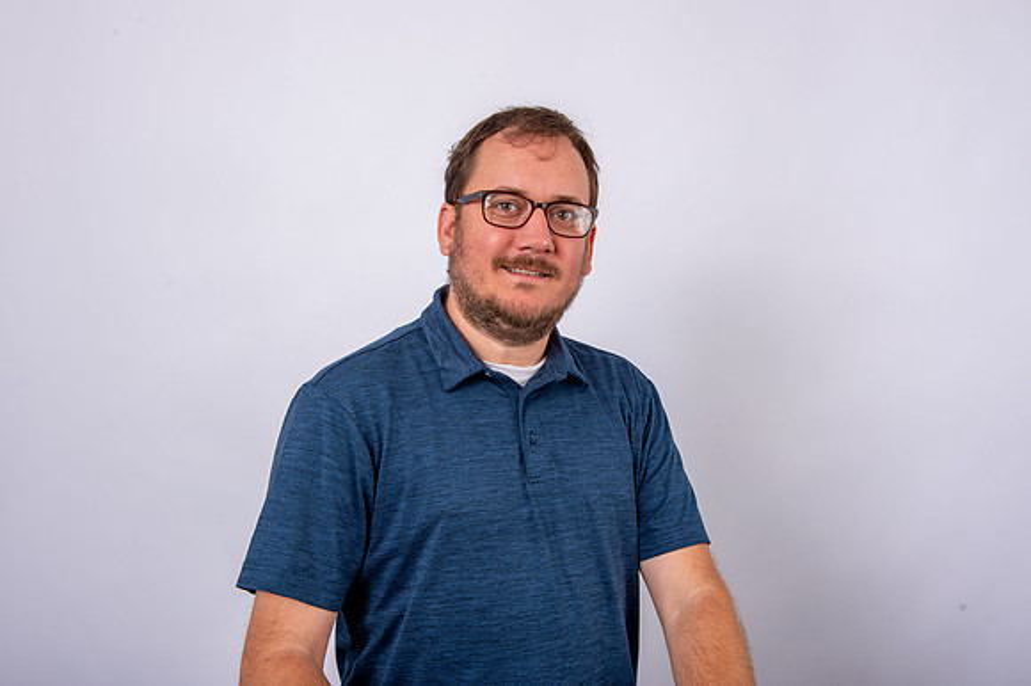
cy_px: 343
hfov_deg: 54.5
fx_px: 1002
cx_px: 516
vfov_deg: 37.8
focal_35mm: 35
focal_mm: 35
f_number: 9
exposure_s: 1/250
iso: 125
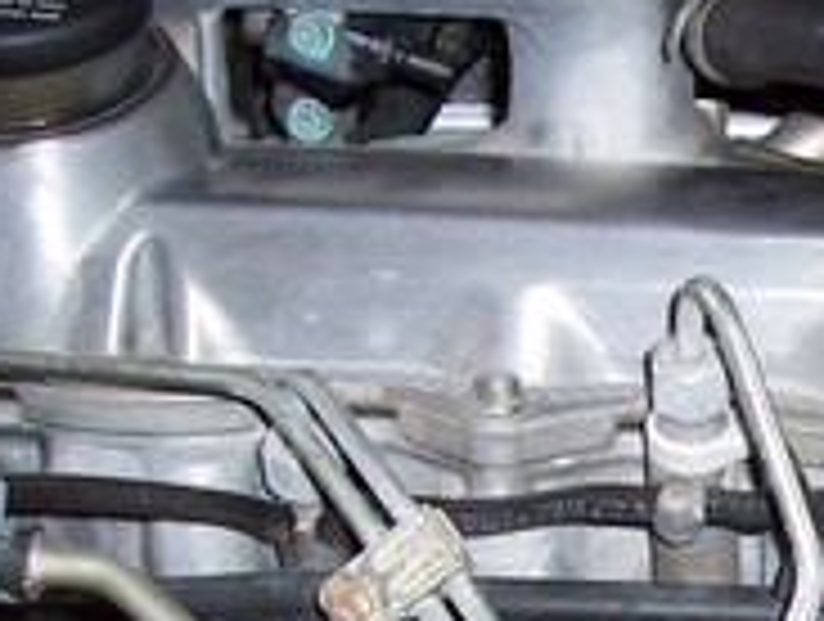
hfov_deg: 15.4
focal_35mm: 121
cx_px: 1108
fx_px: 2886
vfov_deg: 12.0
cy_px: 752
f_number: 2.8
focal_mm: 5.6
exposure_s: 1/60
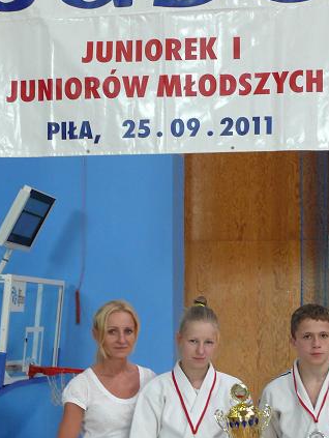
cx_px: 243
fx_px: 1063
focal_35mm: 84
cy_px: 265
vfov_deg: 23.2
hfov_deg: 17.5
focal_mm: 8.3
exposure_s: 1/25
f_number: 2.8
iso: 200
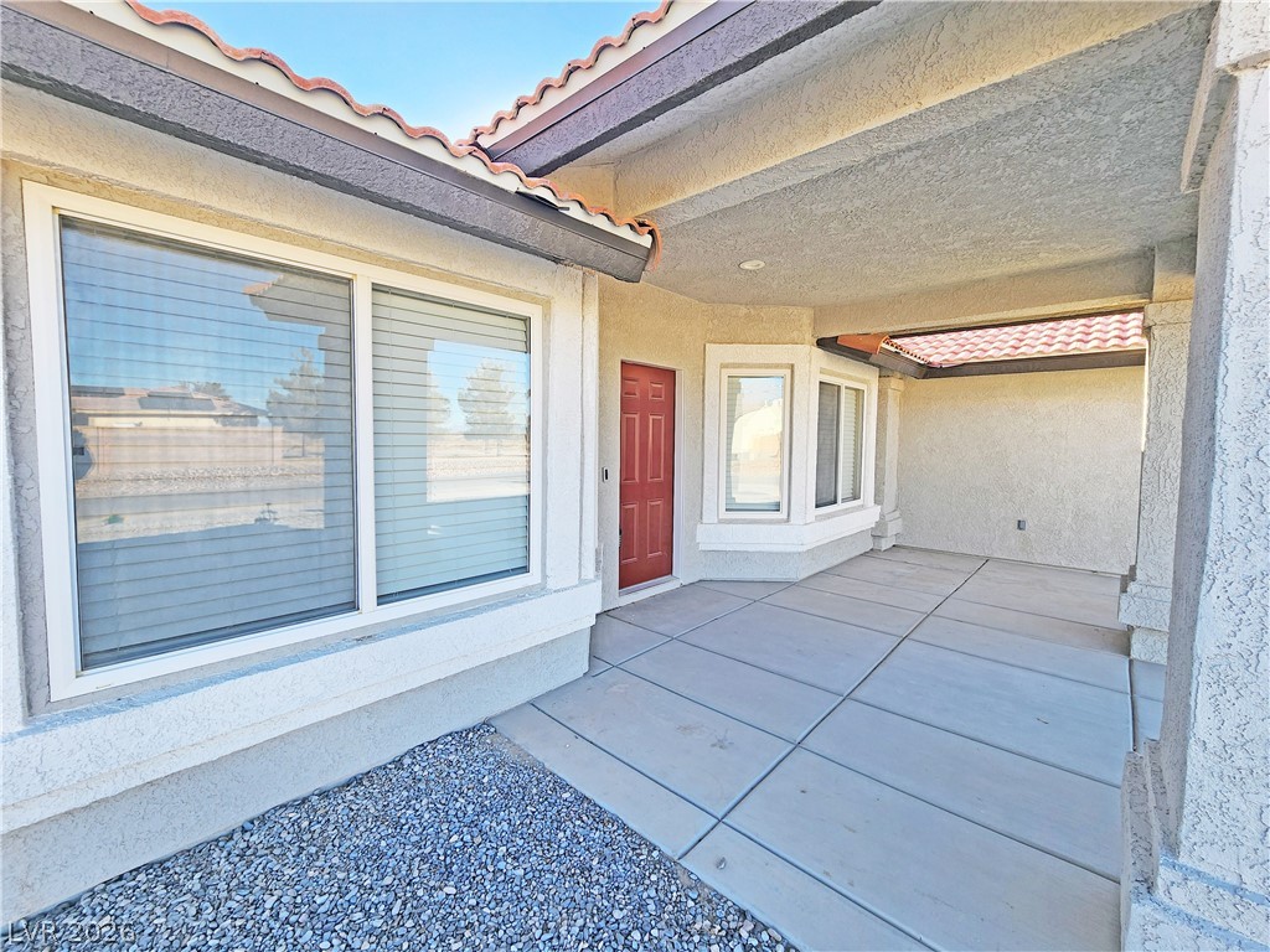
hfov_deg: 106.2
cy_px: 476
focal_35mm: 13
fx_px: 477
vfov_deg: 89.9
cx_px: 635
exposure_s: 1/467
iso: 50
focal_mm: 2.2
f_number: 2.2
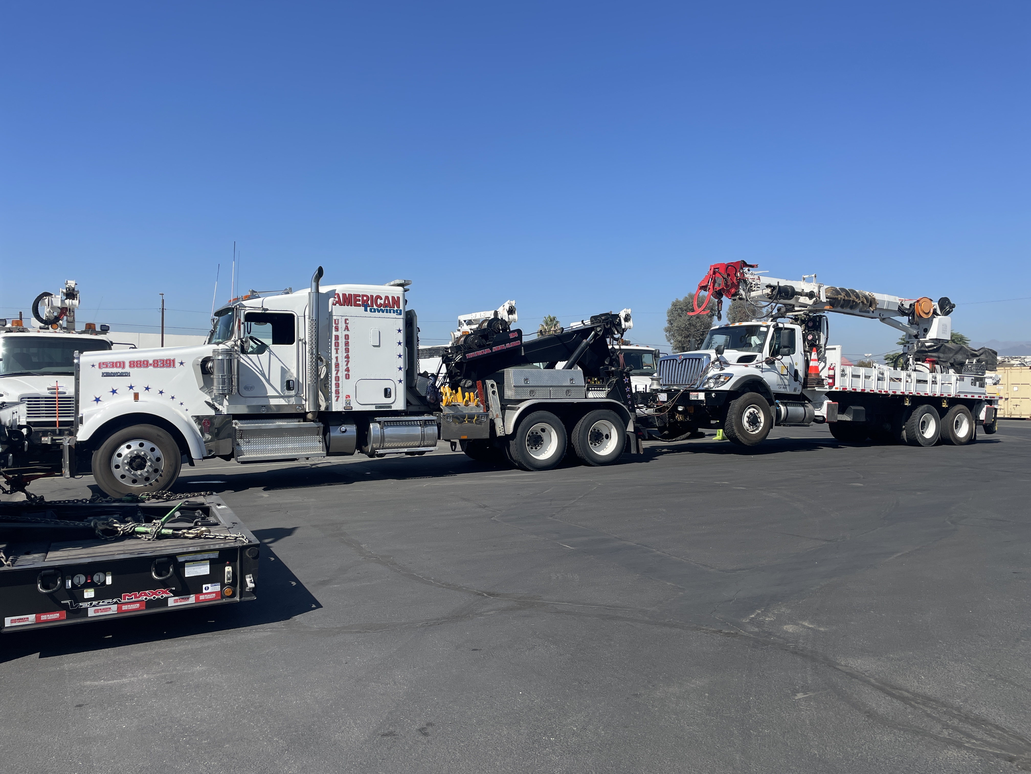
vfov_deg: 53.1
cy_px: 387
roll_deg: -1.0
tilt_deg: +0.2
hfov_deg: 67.3
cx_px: 516
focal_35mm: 26
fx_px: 774
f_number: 1.6
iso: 32
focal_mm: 4.2
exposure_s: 1/3610
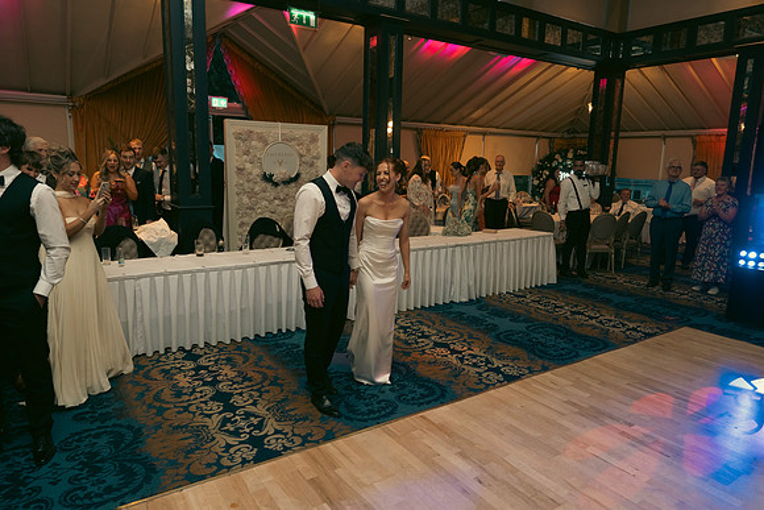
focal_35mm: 24
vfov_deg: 53.2
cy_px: 255
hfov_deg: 73.7
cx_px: 382
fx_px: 509
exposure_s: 1/200
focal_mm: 24
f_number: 3.5
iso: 2500
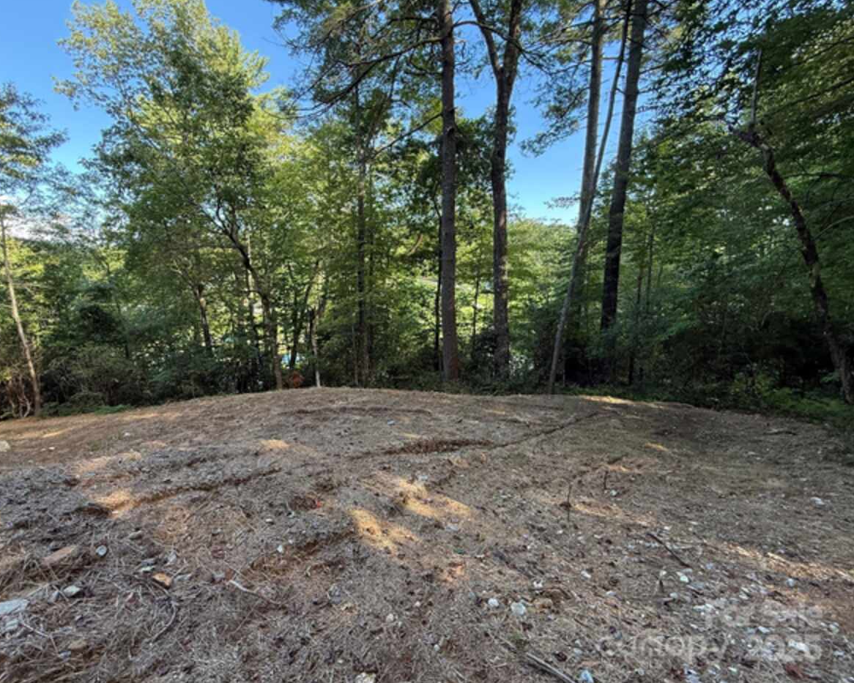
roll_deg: +0.3
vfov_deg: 84.0
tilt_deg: -11.0
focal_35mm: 15
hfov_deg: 96.5
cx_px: 387
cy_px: 335
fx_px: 379
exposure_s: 1/99
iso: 125
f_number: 2.2
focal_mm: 2.22
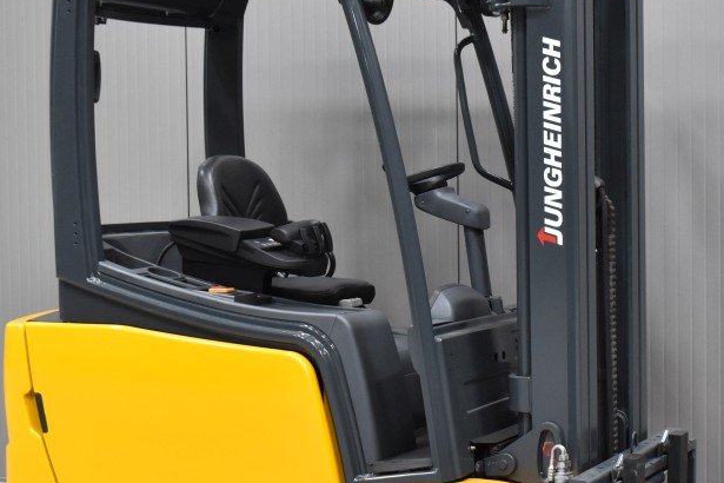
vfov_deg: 17.3
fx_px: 1588
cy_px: 269
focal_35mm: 79
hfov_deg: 25.6
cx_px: 423
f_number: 4.5
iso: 1600
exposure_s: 1/50
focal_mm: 27
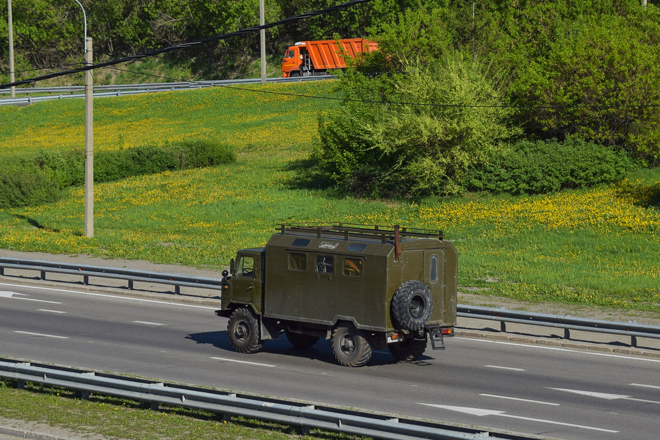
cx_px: 330
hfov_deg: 24.6
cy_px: 220
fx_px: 1512
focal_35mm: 82
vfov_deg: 16.6
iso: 200
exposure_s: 1/1250
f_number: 7.1
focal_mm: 55
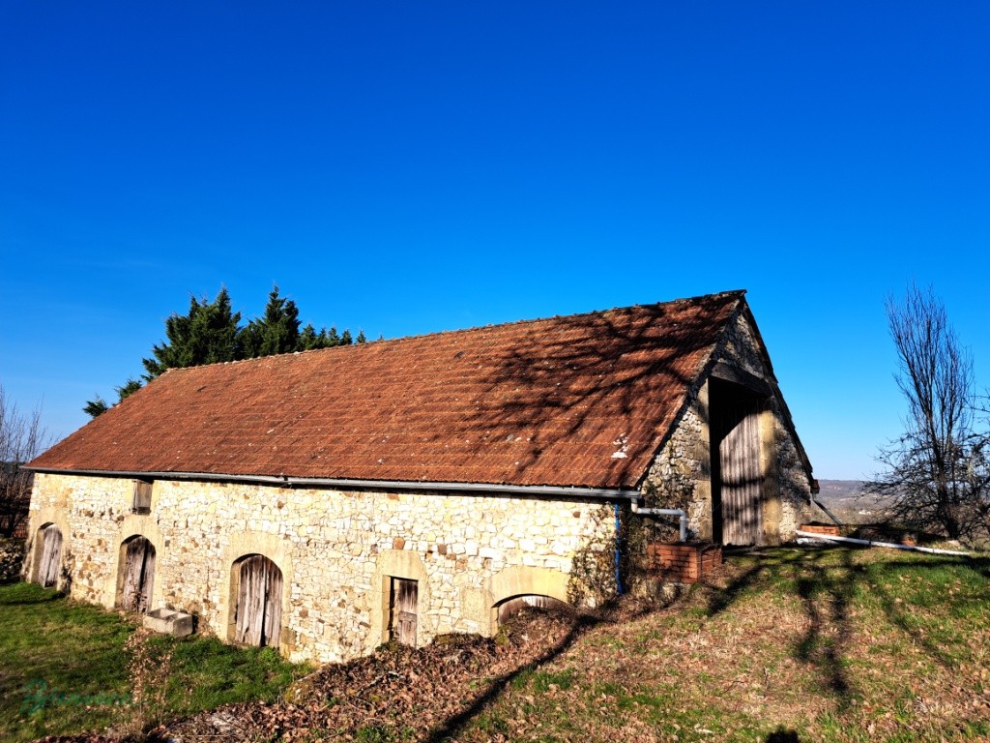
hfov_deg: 71.6
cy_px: 372
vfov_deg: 56.8
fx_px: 686
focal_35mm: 24
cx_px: 495
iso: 50
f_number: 1.8
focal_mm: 5.23
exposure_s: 1/941
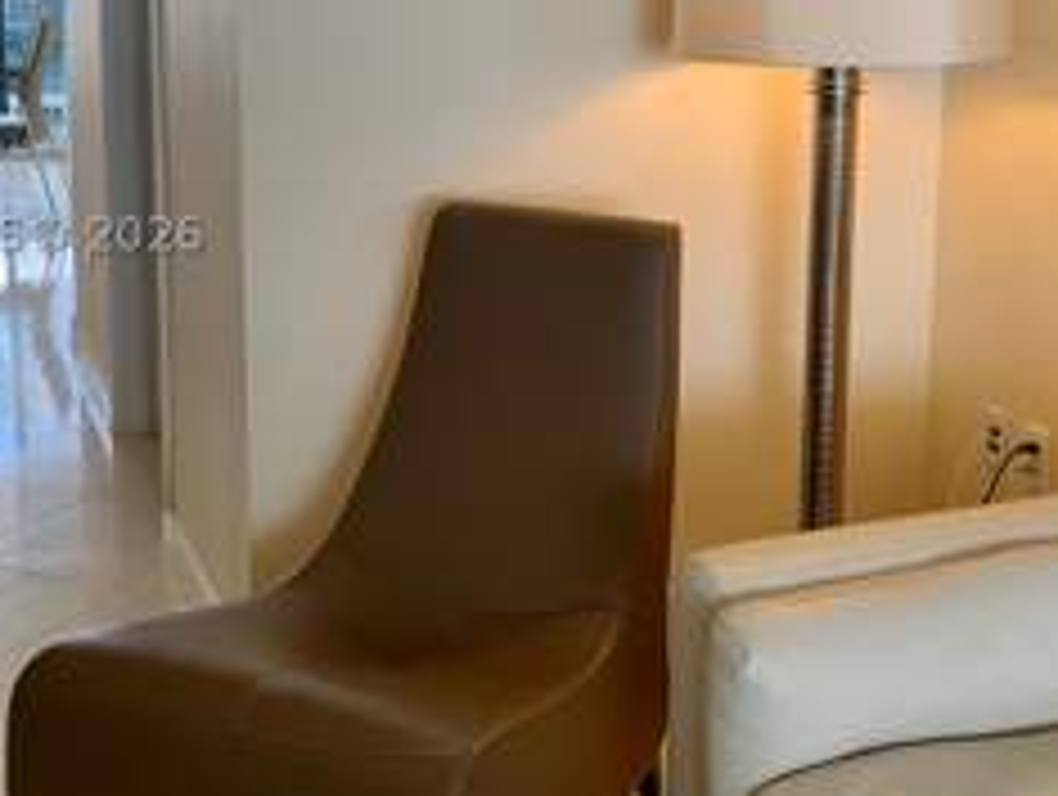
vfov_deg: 27.3
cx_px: 617
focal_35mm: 53
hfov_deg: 36.0
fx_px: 1622
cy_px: 234
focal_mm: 4.25
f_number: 1.8
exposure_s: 1/120
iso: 50
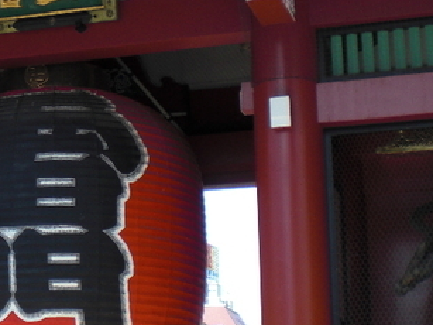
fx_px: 1238
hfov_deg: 19.4
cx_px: 31
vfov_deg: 14.9
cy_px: 134
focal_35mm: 99
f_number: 3.1
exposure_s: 1/250
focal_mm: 6.3
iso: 64
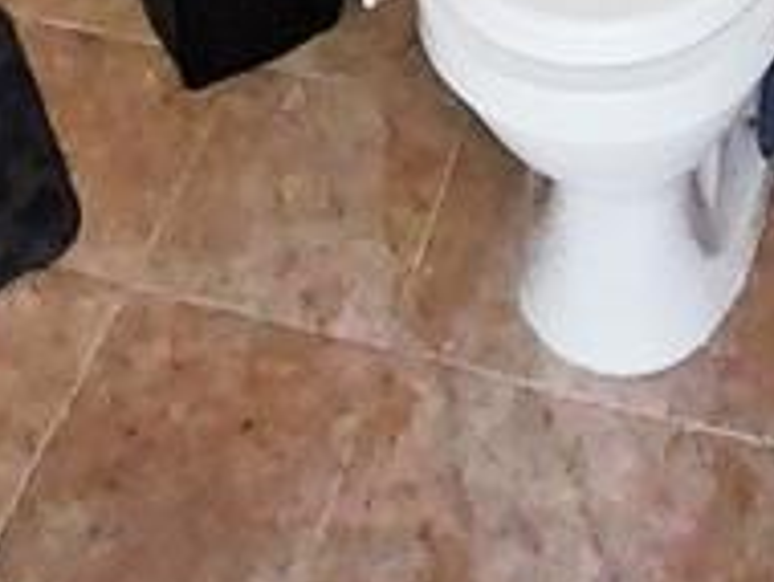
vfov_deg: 13.3
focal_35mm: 70
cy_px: -932
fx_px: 1567
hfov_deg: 27.3
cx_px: 599
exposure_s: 1/25
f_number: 2.2
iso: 1000
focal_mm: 1.7
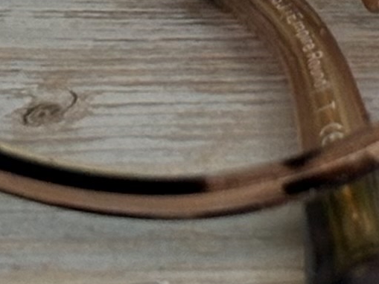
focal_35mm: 412
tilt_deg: -20.3
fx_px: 4512
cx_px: 750
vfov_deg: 3.5
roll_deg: +3.2
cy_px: -644
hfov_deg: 4.7
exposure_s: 1/75
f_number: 1.6
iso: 50
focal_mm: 5.96
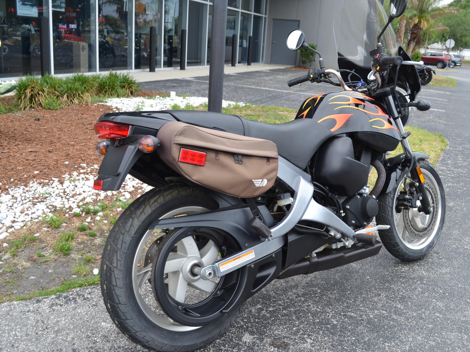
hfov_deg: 51.3
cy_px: 175
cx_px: 262
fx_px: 489
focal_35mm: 36
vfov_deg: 39.7
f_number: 5.6
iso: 125
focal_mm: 22
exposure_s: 1/125
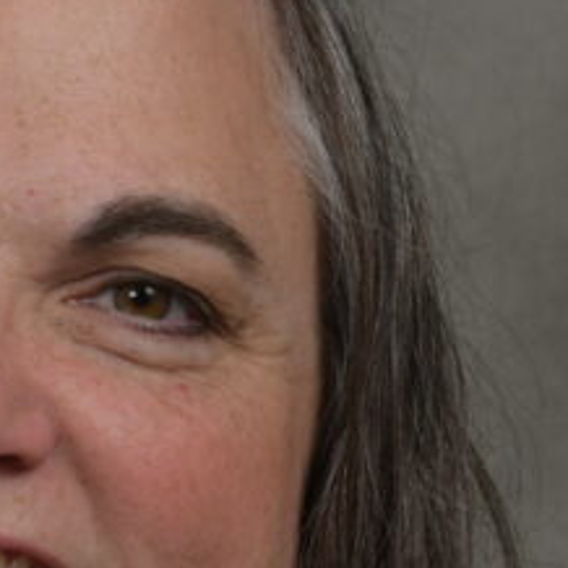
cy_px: 823
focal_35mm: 288
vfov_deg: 6.0
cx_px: -56
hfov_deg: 6.1
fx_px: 5346
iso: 100
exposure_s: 1/125
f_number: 11
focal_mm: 48
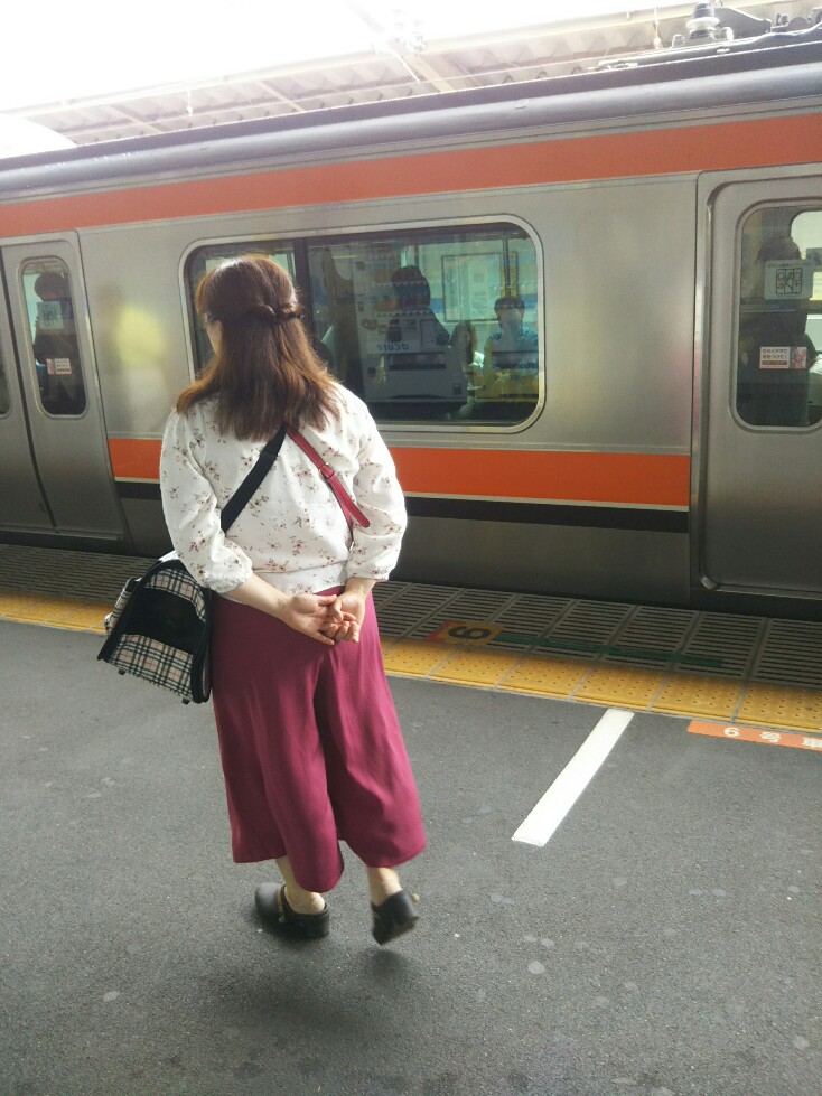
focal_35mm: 30
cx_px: 411
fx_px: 950
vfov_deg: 60.0
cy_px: 548
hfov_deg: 46.8
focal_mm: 4
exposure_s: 1/120
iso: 50
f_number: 2.2
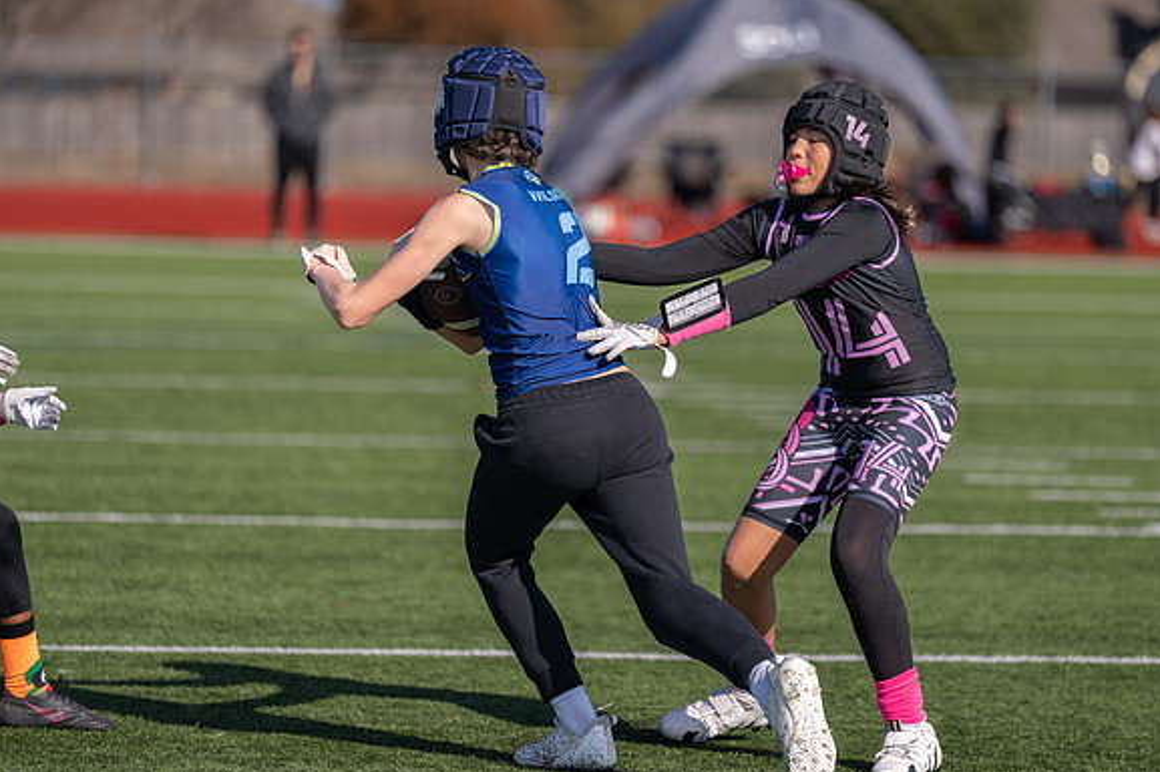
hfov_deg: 10.4
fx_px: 6376
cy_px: 364
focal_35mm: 198
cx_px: 579
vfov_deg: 6.9
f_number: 2.8
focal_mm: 178
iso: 160
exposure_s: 1/5000
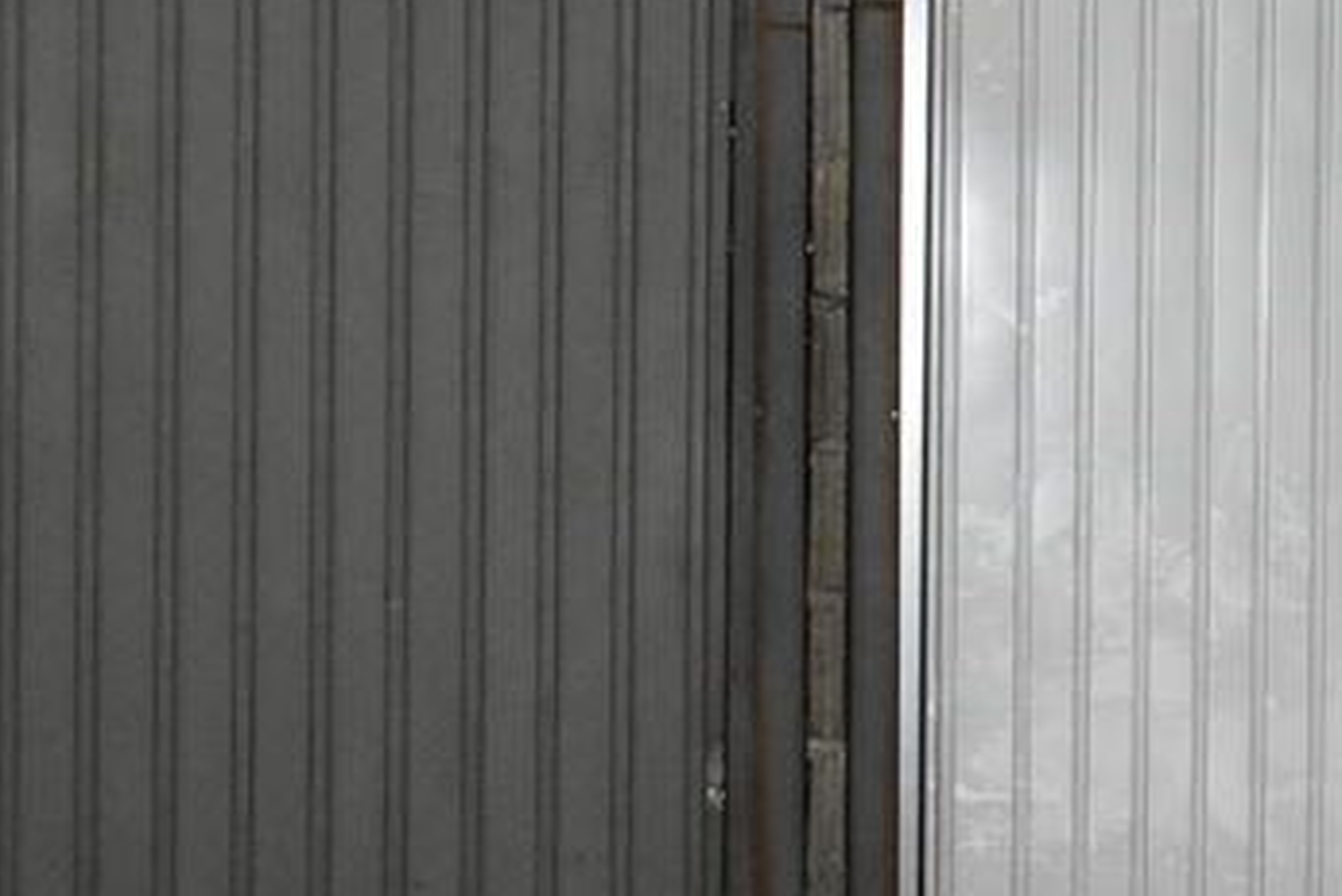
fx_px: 3878
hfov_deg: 18.4
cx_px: 1703
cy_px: 339
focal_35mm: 104
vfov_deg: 13.2
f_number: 3.8
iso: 4500
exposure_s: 1/60
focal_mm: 24
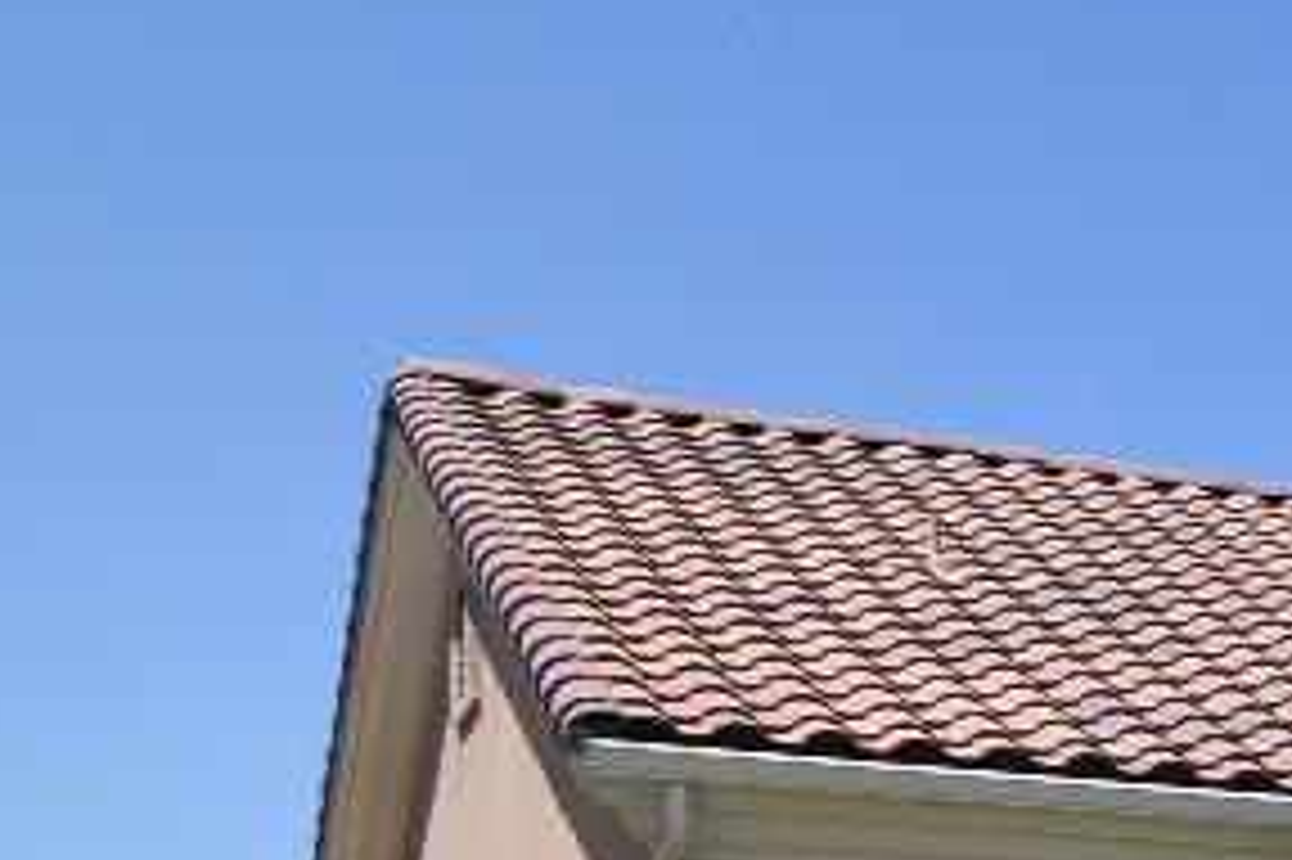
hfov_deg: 14.5
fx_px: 3239
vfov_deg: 14.2
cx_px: 3124
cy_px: 1256
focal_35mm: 90
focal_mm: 11.5
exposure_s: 1/320
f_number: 9
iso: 100
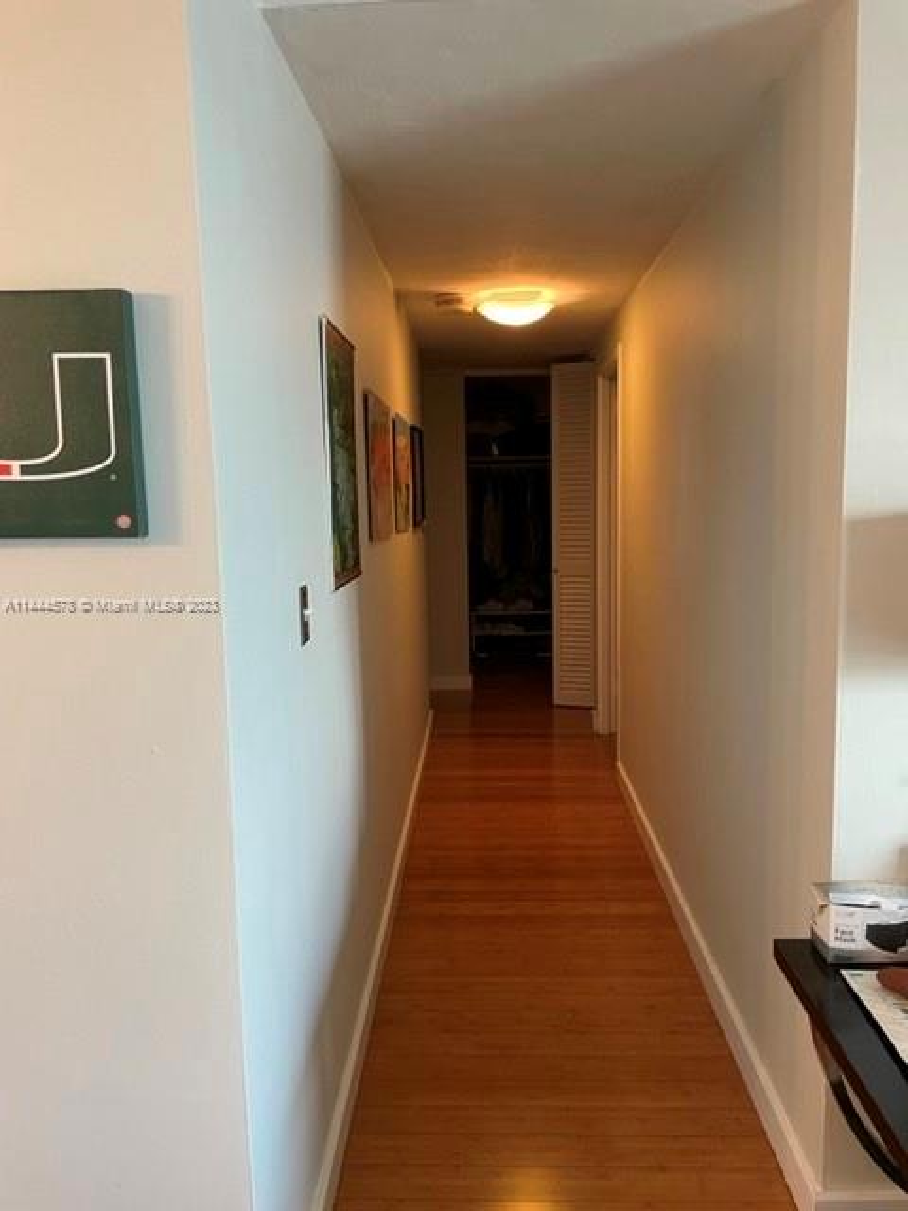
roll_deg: +1.2
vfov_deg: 67.3
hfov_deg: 53.1
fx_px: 909
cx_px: 454
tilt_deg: -7.3
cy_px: 606
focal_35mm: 26
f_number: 1.6
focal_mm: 4.2
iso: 200
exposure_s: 1/60
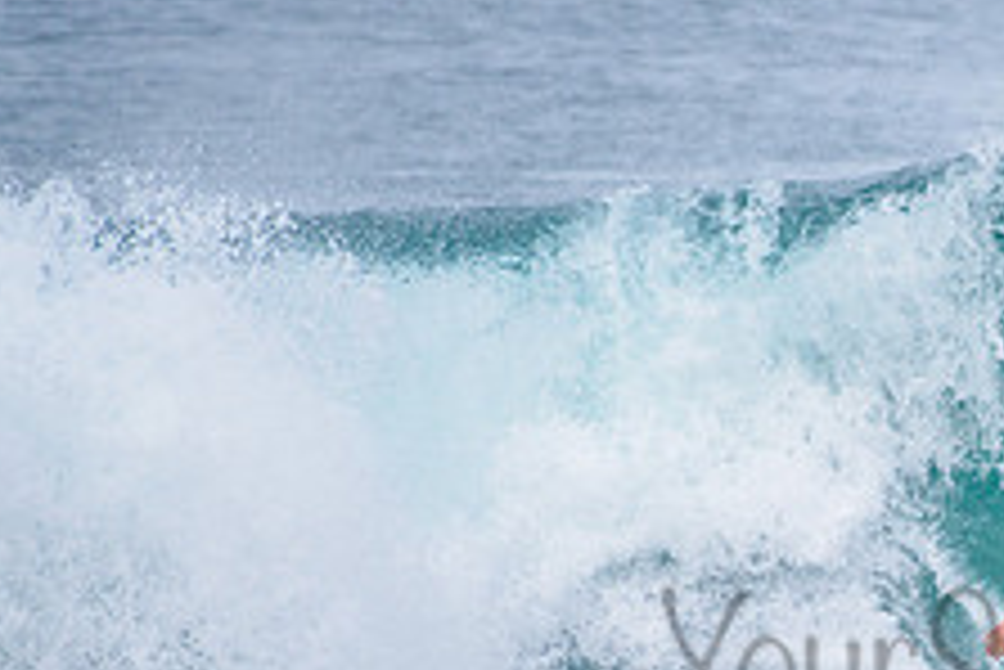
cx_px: 1126
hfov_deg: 1.6
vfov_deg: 1.1
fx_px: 36222
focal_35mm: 1298
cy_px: 618
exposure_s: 1/2000
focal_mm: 500
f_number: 5.6
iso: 280
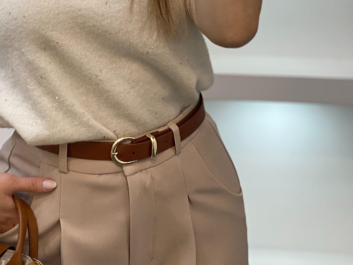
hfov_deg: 17.6
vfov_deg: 12.8
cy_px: -93
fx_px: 1132
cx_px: 83
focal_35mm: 111
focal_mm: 6
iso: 64
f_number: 2
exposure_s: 1/100
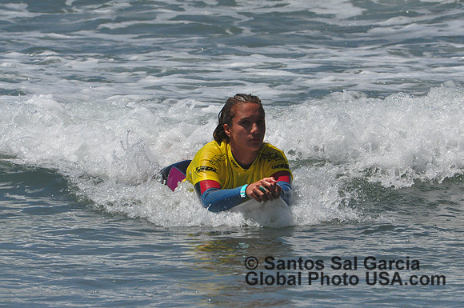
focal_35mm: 825
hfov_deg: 2.5
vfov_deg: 1.7
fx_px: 10618
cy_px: 154
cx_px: 232
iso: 1250
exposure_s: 1/2000
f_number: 16
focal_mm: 550
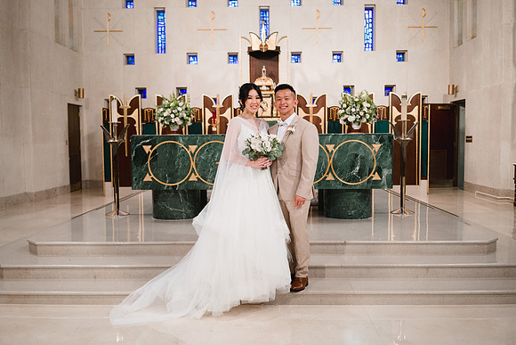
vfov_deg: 37.9
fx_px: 502
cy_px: 172
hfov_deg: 54.4
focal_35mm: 35
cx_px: 258
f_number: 3.2
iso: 1600
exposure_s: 1/200
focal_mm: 35
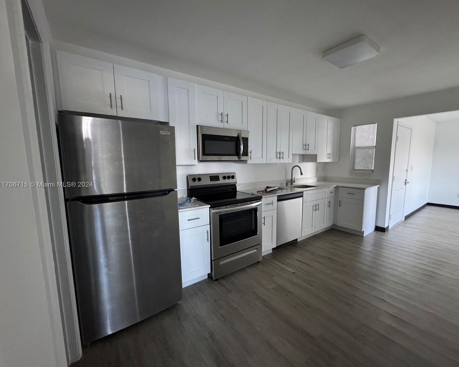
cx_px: 244
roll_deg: -0.1
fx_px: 204
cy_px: 185
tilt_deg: -7.5
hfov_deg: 96.7
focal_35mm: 15
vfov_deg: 84.0
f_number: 2.2
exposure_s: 1/60
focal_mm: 2.22
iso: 1250
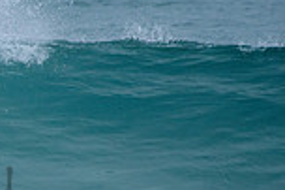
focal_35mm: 1912
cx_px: -186
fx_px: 15120
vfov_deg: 0.7
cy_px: 157
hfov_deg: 1.1
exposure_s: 1/2000
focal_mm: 500
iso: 640
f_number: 5.6
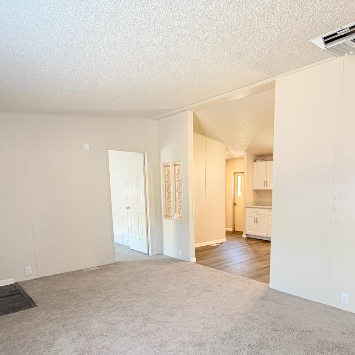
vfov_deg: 63.5
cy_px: 234
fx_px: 278
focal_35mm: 24
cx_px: 222
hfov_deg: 64.1
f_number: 2.2
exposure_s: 1/60
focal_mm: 2.22
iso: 320
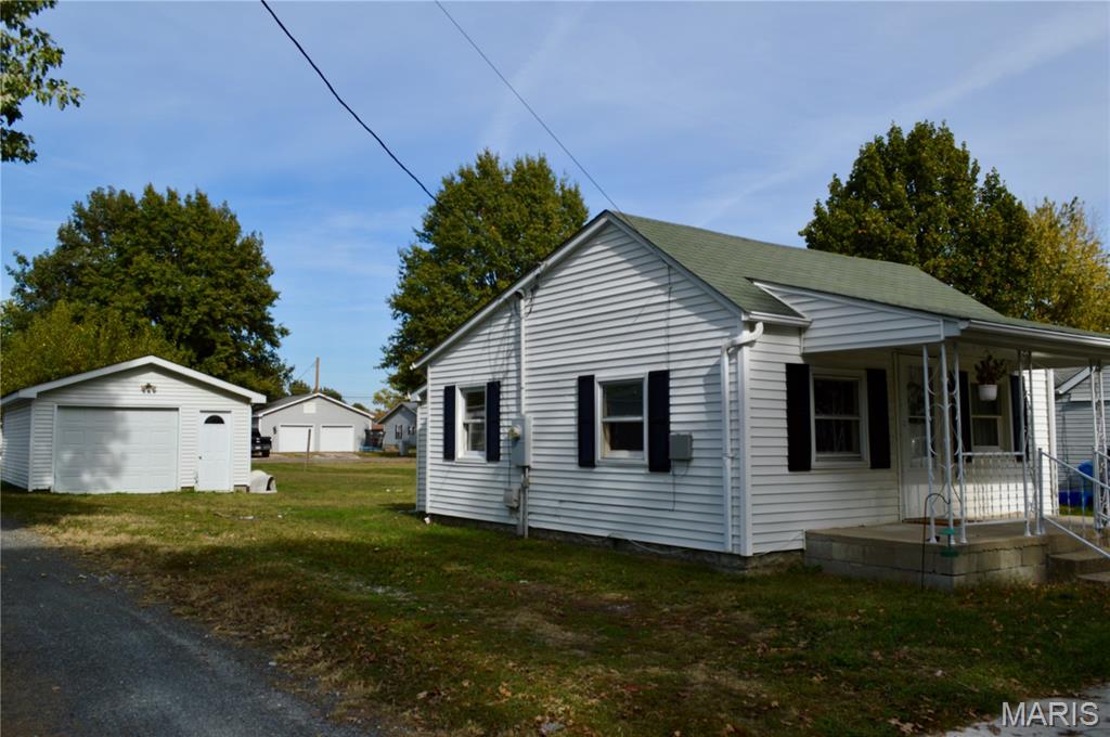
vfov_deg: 43.5
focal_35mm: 30
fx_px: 924
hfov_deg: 62.0
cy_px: 368
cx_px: 555
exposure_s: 1/320
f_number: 9
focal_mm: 20
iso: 100
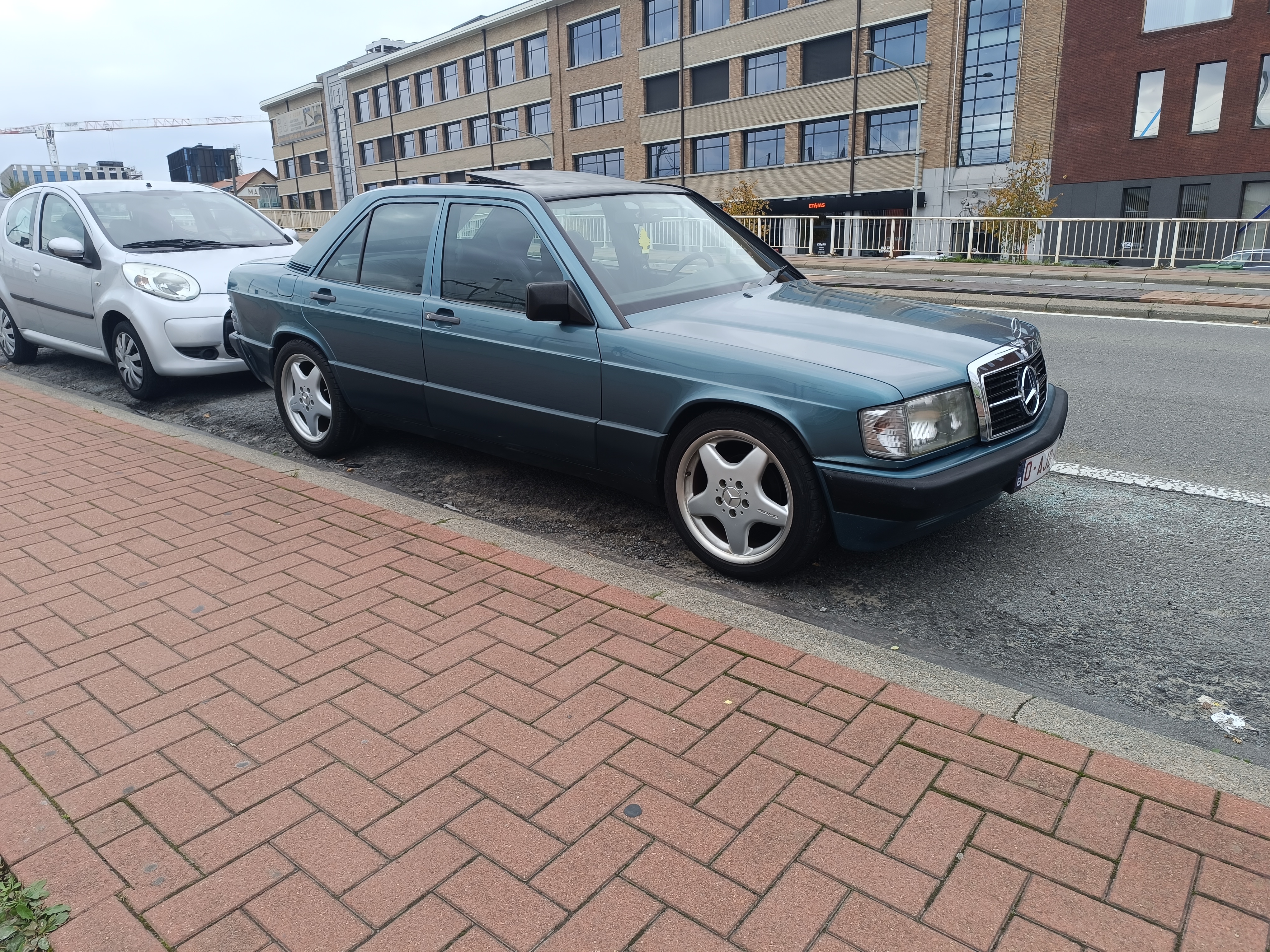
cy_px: 476
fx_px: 881
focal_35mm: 24
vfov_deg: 56.8
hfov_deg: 71.6
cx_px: 635
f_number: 1.65
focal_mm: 6.14
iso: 50
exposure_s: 1/164
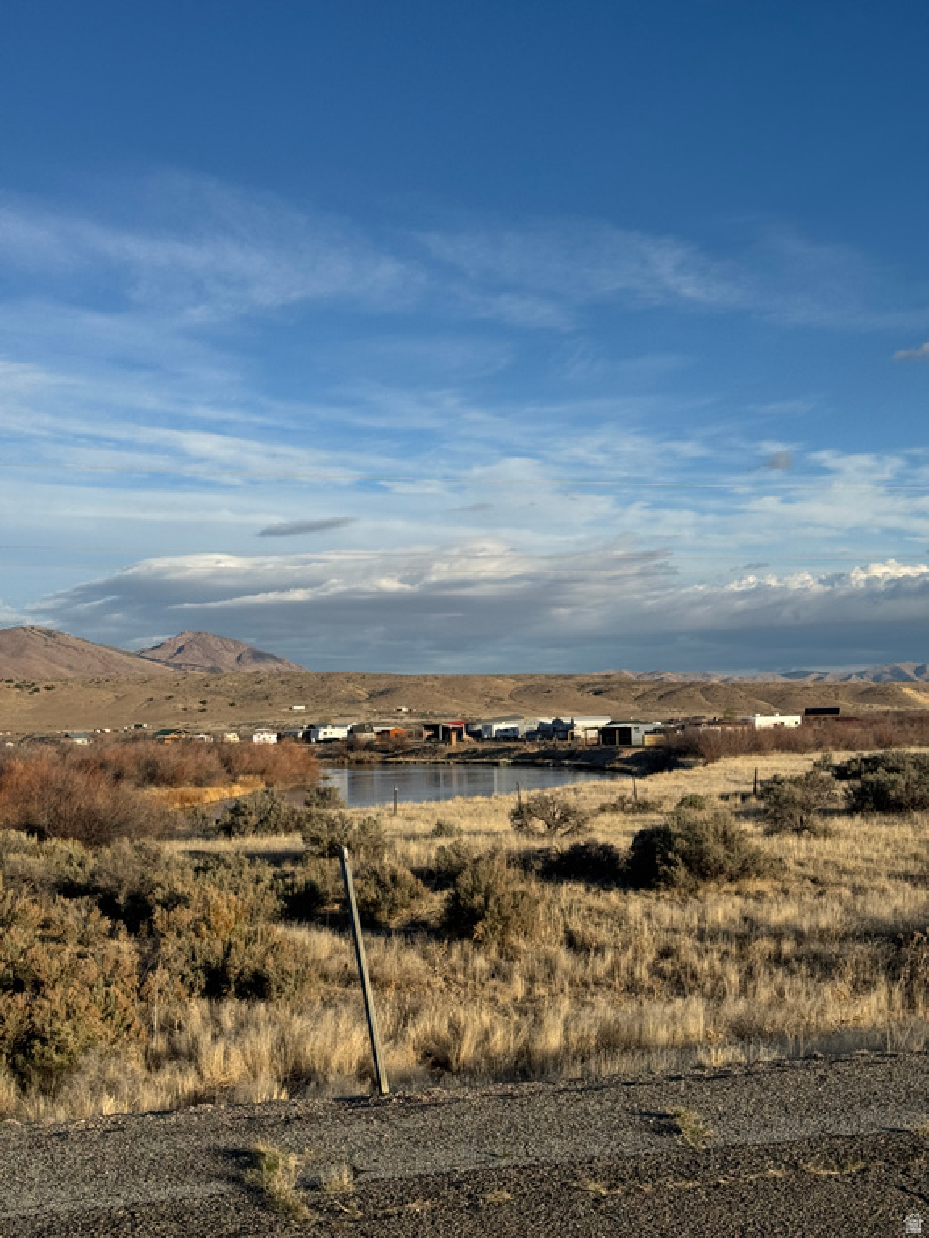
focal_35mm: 48
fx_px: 1718
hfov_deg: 30.3
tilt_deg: +4.2
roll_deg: +0.5
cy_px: 619
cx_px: 464
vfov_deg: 39.7
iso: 64
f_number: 1.78
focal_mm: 6.76
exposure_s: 1/5848
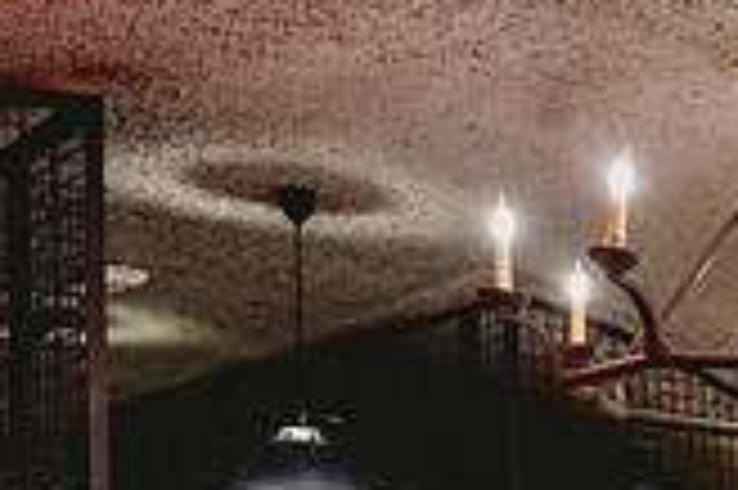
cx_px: 1228
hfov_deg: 19.5
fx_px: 1741
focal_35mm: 85
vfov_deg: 14.9
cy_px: 731
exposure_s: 1/10
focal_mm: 24
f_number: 5
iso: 1250
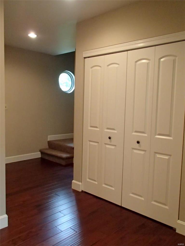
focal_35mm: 28
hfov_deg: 49.7
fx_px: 200
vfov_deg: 63.4
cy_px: 123
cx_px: 92
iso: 800
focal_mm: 5
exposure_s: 1/40
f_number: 3.9
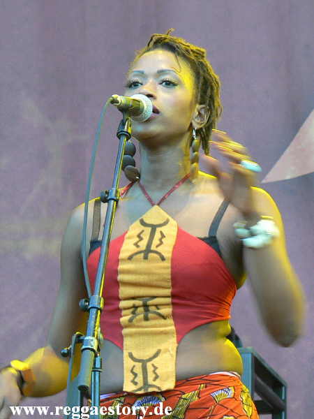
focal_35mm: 153
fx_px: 1850
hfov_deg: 9.7
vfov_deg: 12.9
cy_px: 210
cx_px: 157
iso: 150
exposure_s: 1/30
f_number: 3.3
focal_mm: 26.2
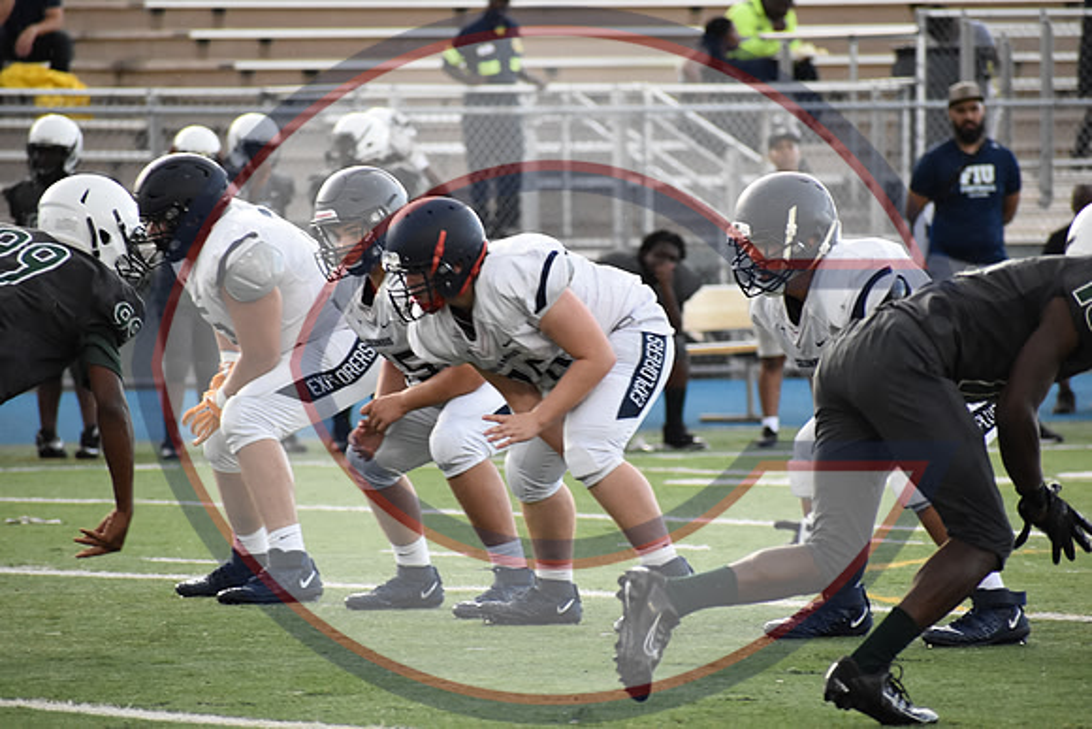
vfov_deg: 3.4
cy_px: 364
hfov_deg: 5.1
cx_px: 546
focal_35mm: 405
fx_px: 12287
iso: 1800
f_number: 6
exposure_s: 1/500
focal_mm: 270
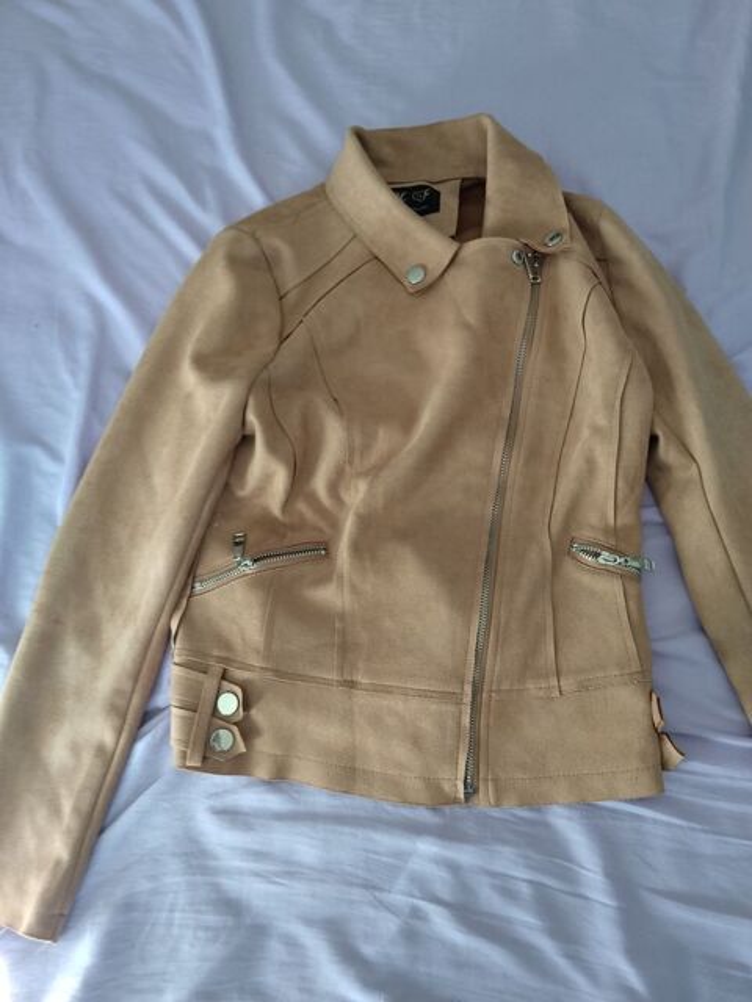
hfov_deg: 48.2
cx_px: 376
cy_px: 501
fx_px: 840
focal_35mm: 29
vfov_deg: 61.7
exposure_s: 1/50
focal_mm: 3.96
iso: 125
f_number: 1.8
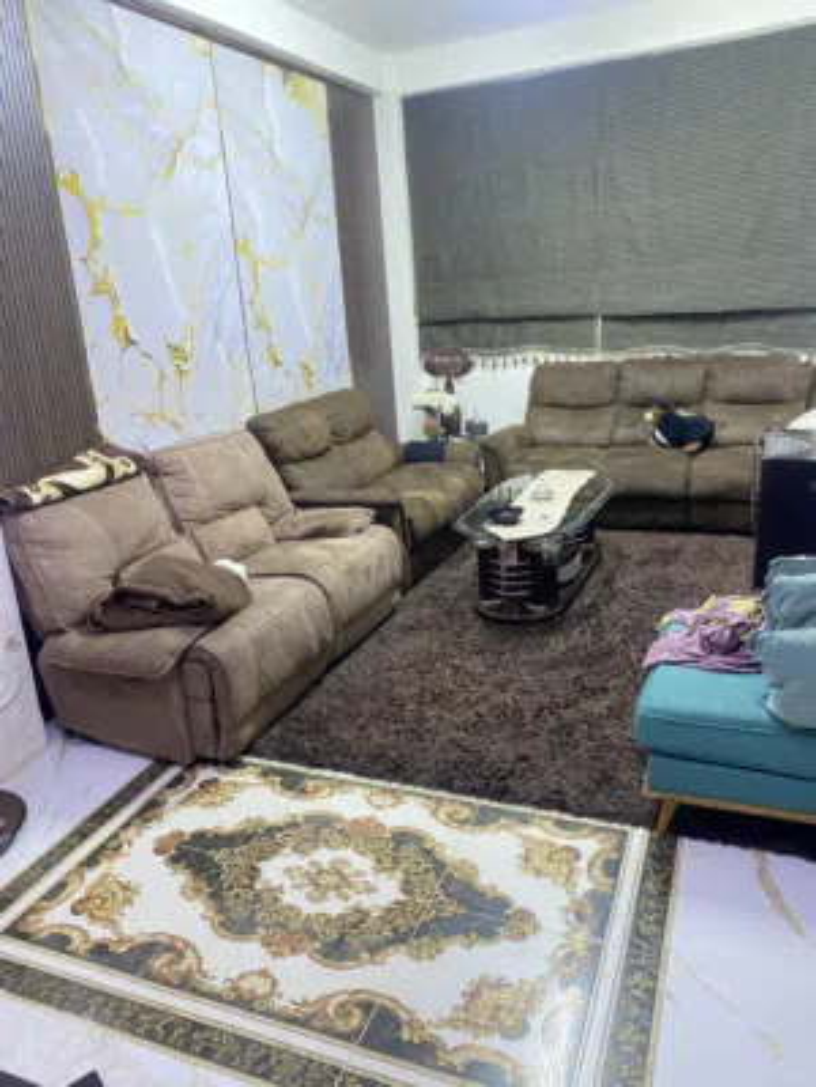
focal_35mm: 26
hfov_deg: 53.1
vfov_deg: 67.3
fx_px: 817
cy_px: 544
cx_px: 408
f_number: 1.8
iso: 500
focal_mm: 4.25
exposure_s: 1/33
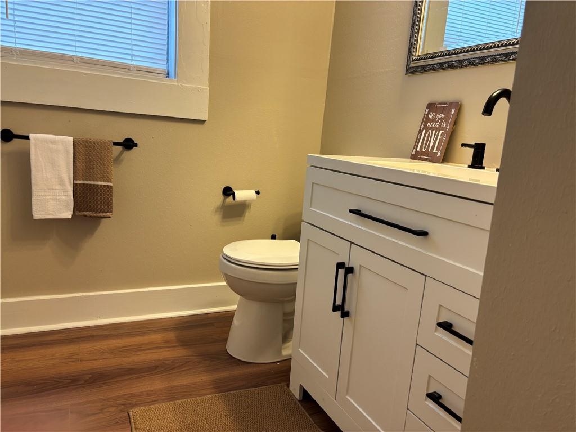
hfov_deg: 67.3
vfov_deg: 53.1
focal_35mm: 26
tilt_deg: -11.3
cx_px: 288
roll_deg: -3.7
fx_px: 433
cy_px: 216
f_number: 1.6
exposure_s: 1/60
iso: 80
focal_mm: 5.96
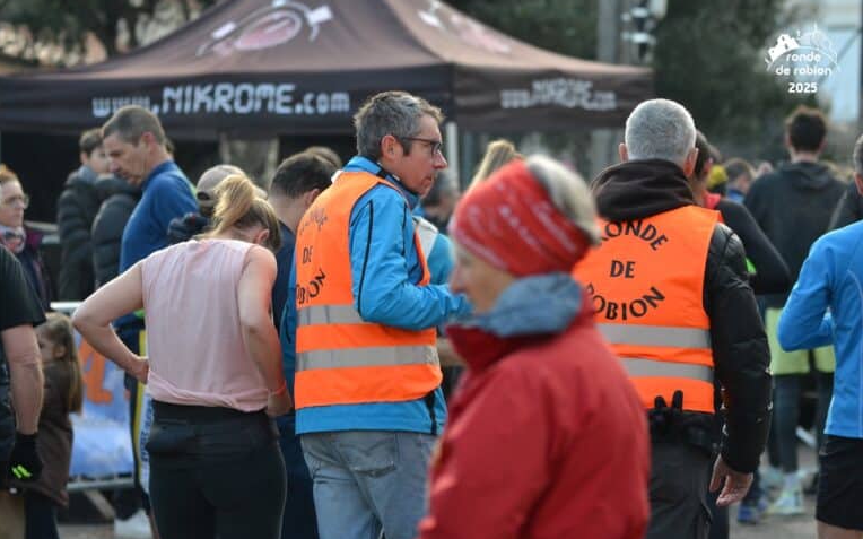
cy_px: 280
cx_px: 430
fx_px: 5784
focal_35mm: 246
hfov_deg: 8.5
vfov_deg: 5.3
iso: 900
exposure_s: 1/500
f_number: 5
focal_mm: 160
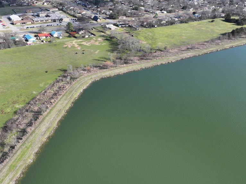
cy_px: 81
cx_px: 98
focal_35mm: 32
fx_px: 227
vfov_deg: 44.0
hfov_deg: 56.4
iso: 130
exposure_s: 1/1000
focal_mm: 12.29
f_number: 2.8
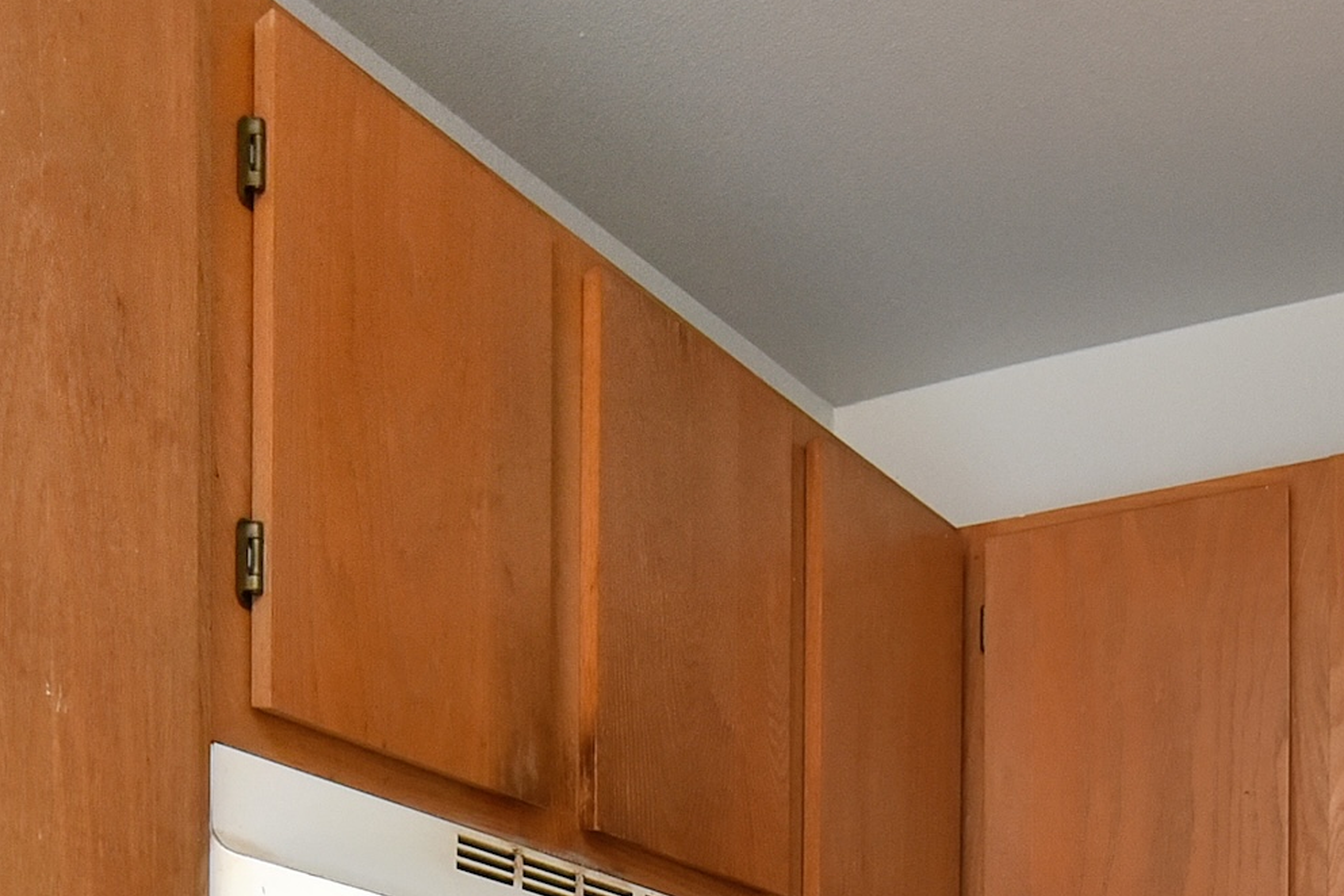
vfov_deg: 20.2
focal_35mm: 58
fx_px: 2165
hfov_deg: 34.5
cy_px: 1330
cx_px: 742
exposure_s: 1/60
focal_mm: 16
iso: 800
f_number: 4
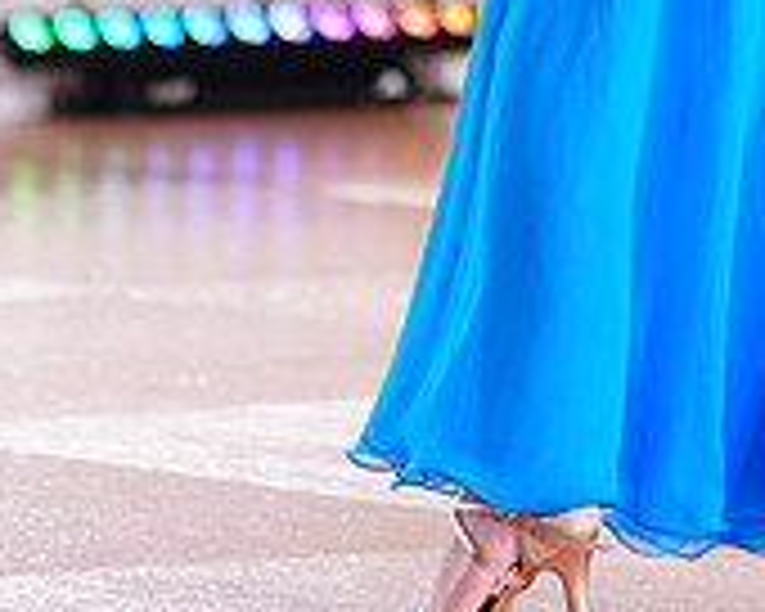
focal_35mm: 511
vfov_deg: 3.0
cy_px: -423
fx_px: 11570
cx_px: 848
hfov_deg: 3.8
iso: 2500
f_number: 2.8
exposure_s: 1/640
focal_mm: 160
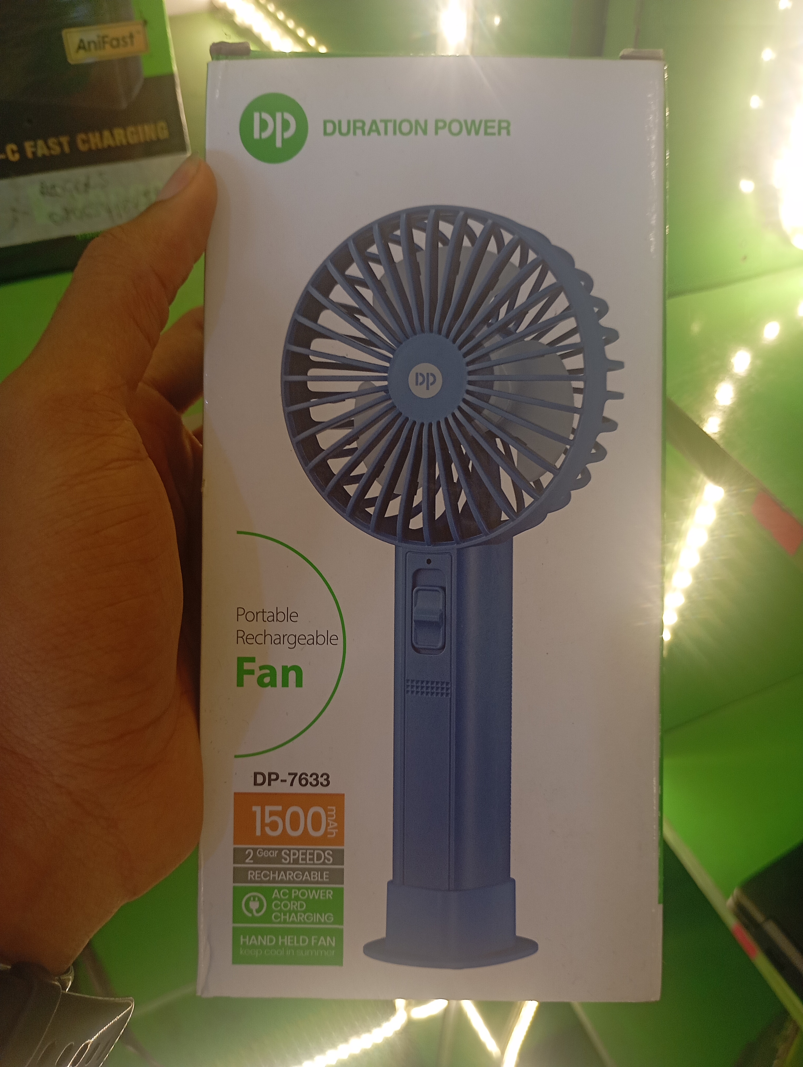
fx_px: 864
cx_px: 402
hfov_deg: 49.9
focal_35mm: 28
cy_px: 534
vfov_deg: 63.4
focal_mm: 4.27
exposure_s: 1/50
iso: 274
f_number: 1.8
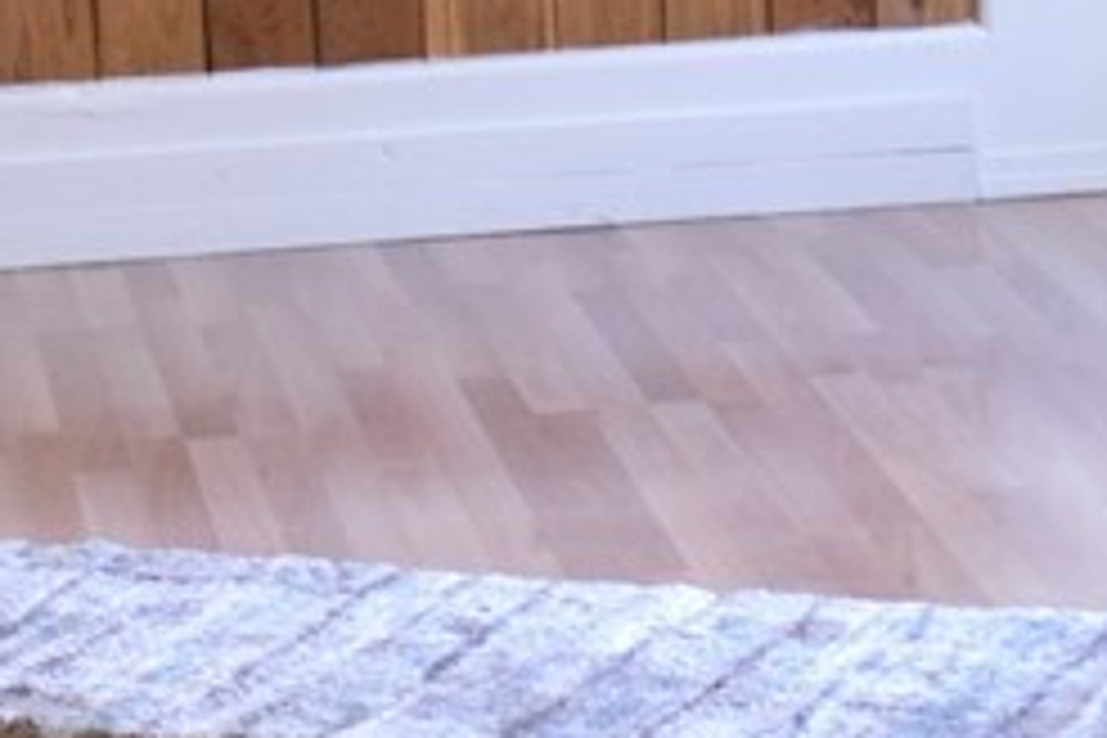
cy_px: -101
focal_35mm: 186
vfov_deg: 7.3
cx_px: 997
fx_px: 5719
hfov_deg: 11.0
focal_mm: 18
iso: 640
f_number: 3.5
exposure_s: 1/125
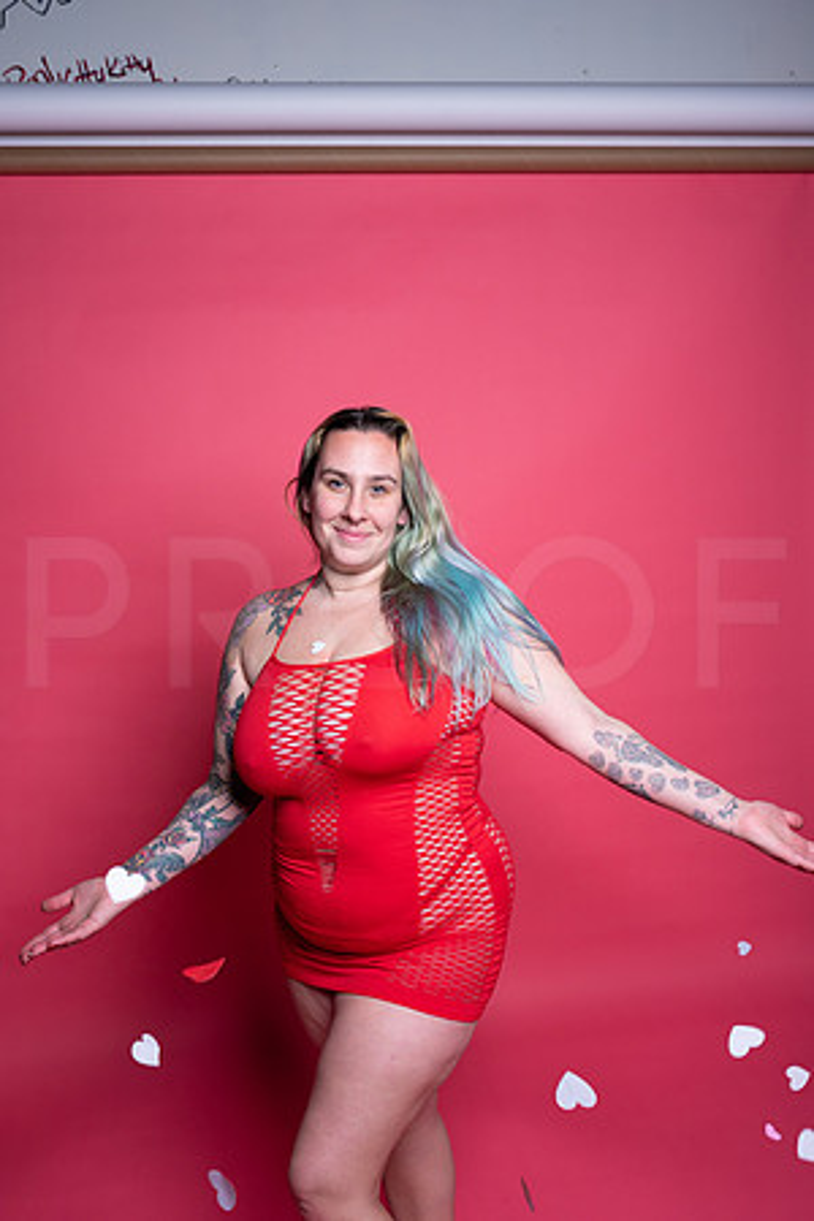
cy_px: 610
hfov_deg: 37.9
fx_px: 1187
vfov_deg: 54.4
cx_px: 407
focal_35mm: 35
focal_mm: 35
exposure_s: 1/400
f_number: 5.6
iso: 250
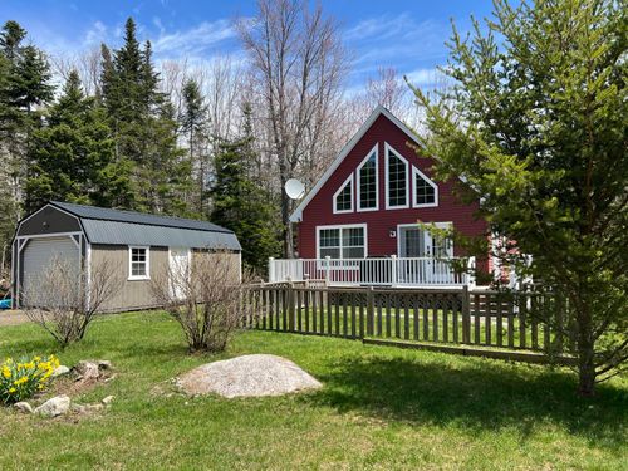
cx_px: 314
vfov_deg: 53.1
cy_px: 236
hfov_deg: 67.3
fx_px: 472
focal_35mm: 26
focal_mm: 5.7
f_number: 1.5
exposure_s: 1/2045
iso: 50
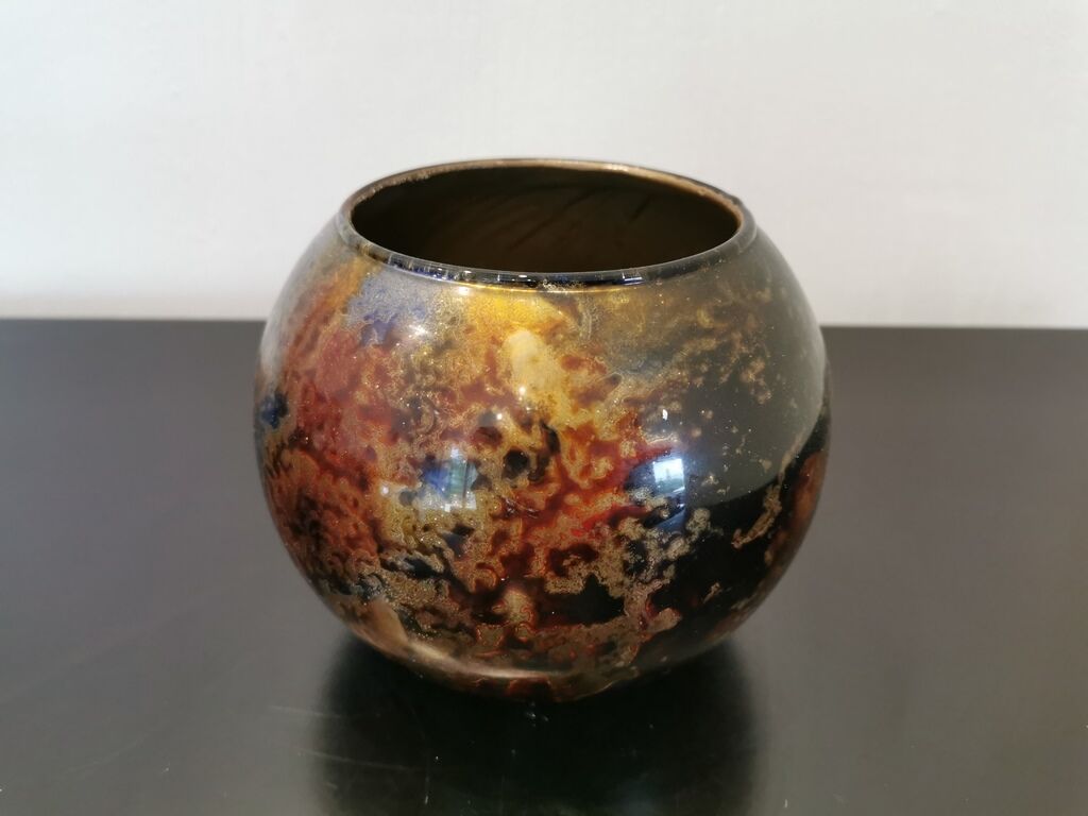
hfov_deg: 65.3
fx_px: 849
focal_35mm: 27
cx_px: 544
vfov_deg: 51.4
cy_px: 408
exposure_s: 1/50
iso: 250
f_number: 1.8
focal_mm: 5.58
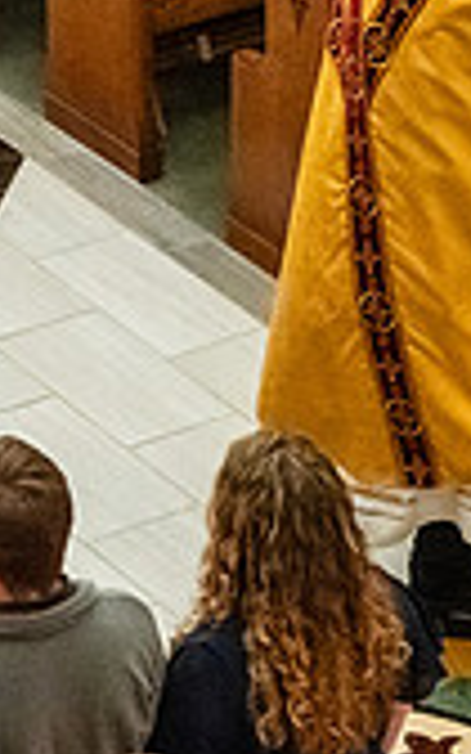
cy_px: 128
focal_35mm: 211
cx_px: 435
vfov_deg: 9.9
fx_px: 4334
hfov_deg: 6.2
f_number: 7.1
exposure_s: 1/60
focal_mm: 60
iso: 5000
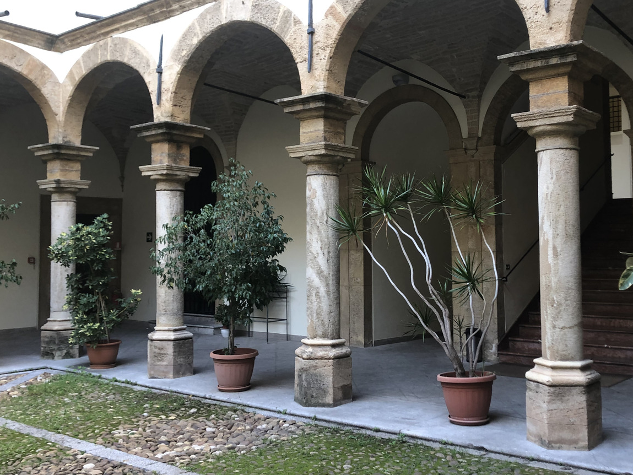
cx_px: 374
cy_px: 212
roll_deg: +0.9
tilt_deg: +1.6
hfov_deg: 47.6
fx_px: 713
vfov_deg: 36.8
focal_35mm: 39
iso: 20
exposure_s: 1/33
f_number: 1.8
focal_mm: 4
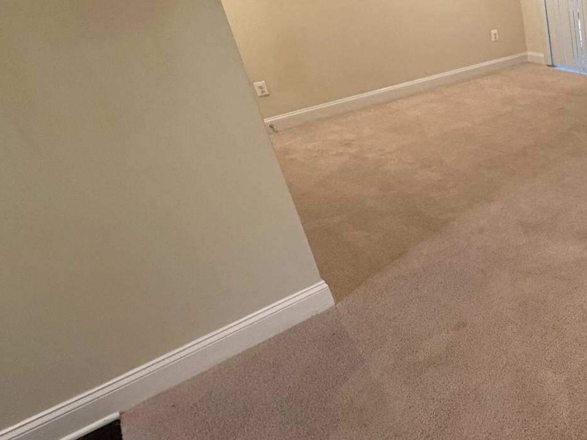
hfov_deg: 46.0
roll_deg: +4.7
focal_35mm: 31
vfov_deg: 44.9
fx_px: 526
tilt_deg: -23.4
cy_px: 154
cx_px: 623
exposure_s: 1/60
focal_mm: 2.22
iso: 320
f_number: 2.2
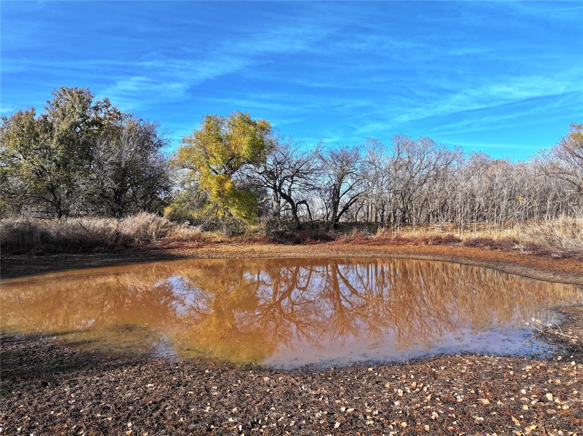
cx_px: 292
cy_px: 218
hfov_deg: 71.6
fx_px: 404
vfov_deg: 56.7
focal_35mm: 24
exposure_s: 1/1250
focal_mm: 12.29
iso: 100
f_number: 2.8
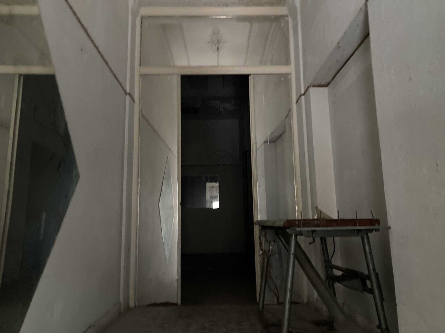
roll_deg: +1.4
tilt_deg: +12.2
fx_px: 360
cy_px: 166
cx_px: 222
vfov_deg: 49.7
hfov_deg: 63.4
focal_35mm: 28
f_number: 1.8
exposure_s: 1/15
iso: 640
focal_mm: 3.99
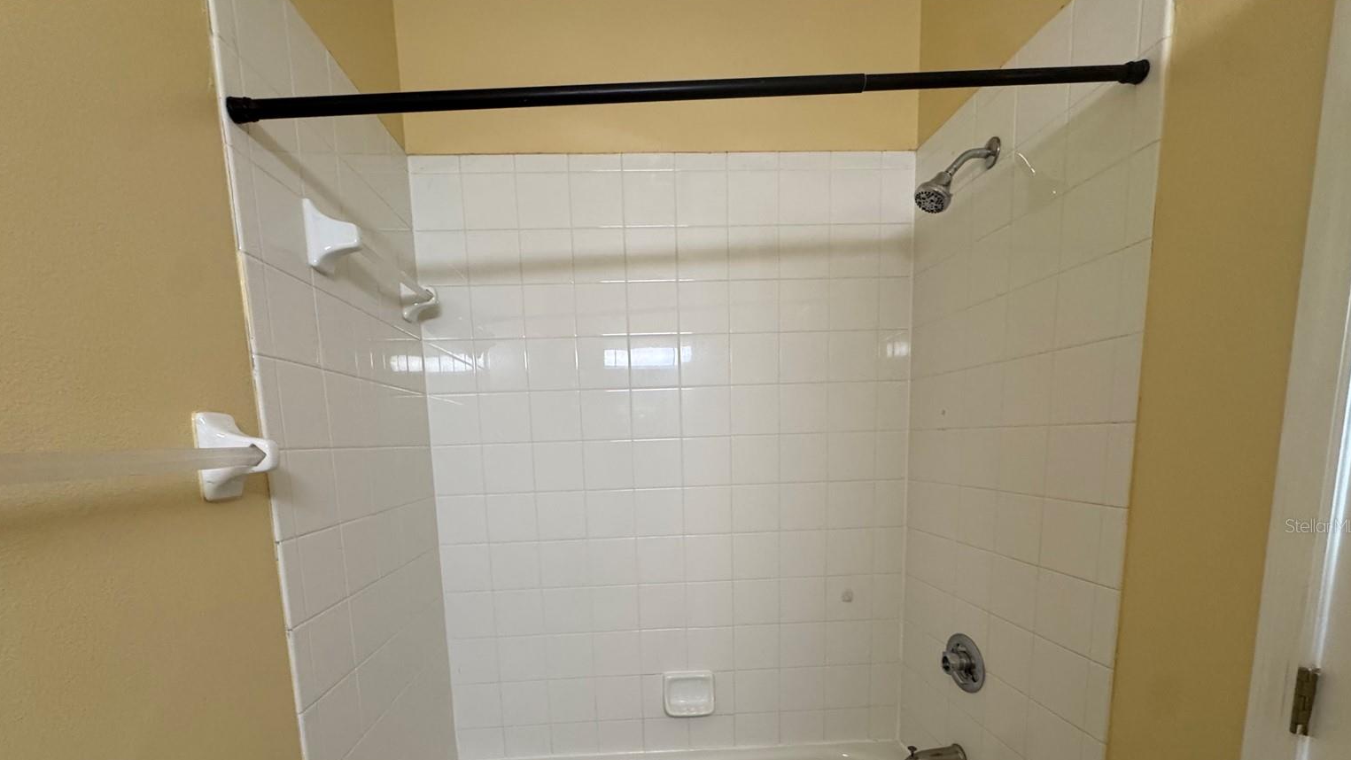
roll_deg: +2.1
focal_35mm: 16
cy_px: 525
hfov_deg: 99.3
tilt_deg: -7.7
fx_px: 573
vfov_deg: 64.8
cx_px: 660
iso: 320
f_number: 2.2
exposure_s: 1/120
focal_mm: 2.22
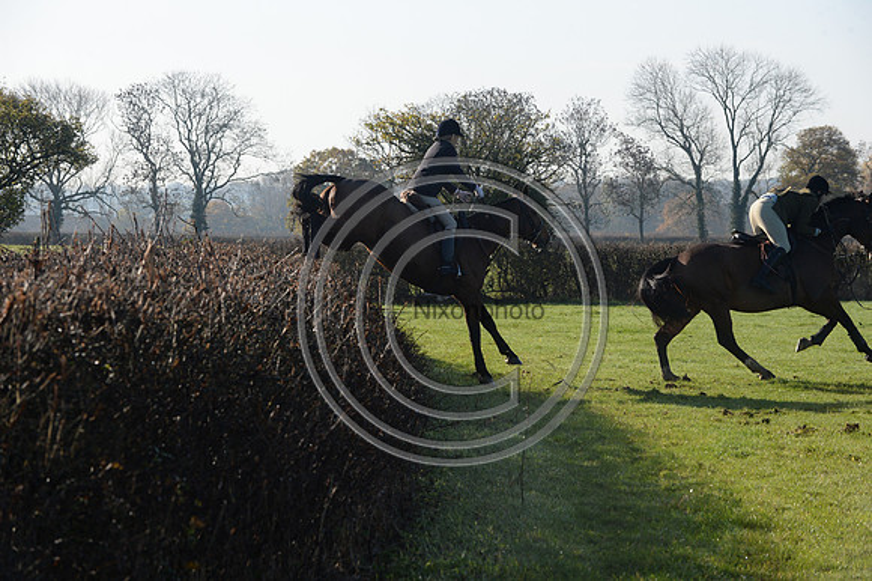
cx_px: 436
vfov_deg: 10.1
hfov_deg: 15.2
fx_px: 3268
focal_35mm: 135
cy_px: 290
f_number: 8
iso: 1000
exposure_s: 1/1250
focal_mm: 135
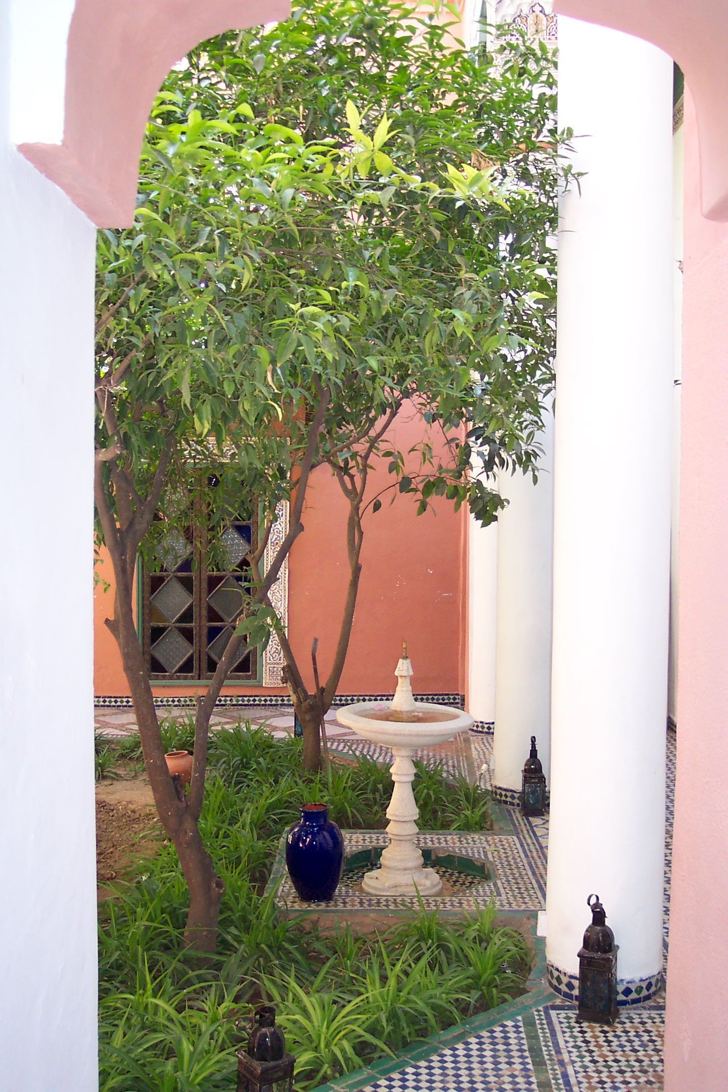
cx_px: 364
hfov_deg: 35.1
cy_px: 546
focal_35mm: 38
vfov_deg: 50.7
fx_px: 1153
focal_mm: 8
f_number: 2.8
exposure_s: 1/45
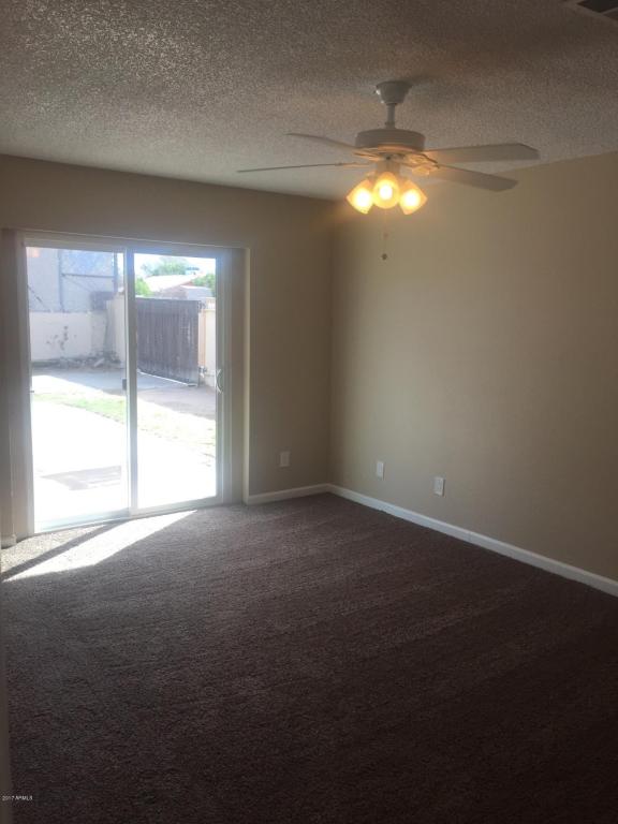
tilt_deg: -9.7
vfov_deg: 61.7
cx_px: 309
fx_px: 690
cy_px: 412
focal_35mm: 29
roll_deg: +0.1
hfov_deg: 48.2
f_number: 2.2
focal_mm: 4.15
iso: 40
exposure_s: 1/120
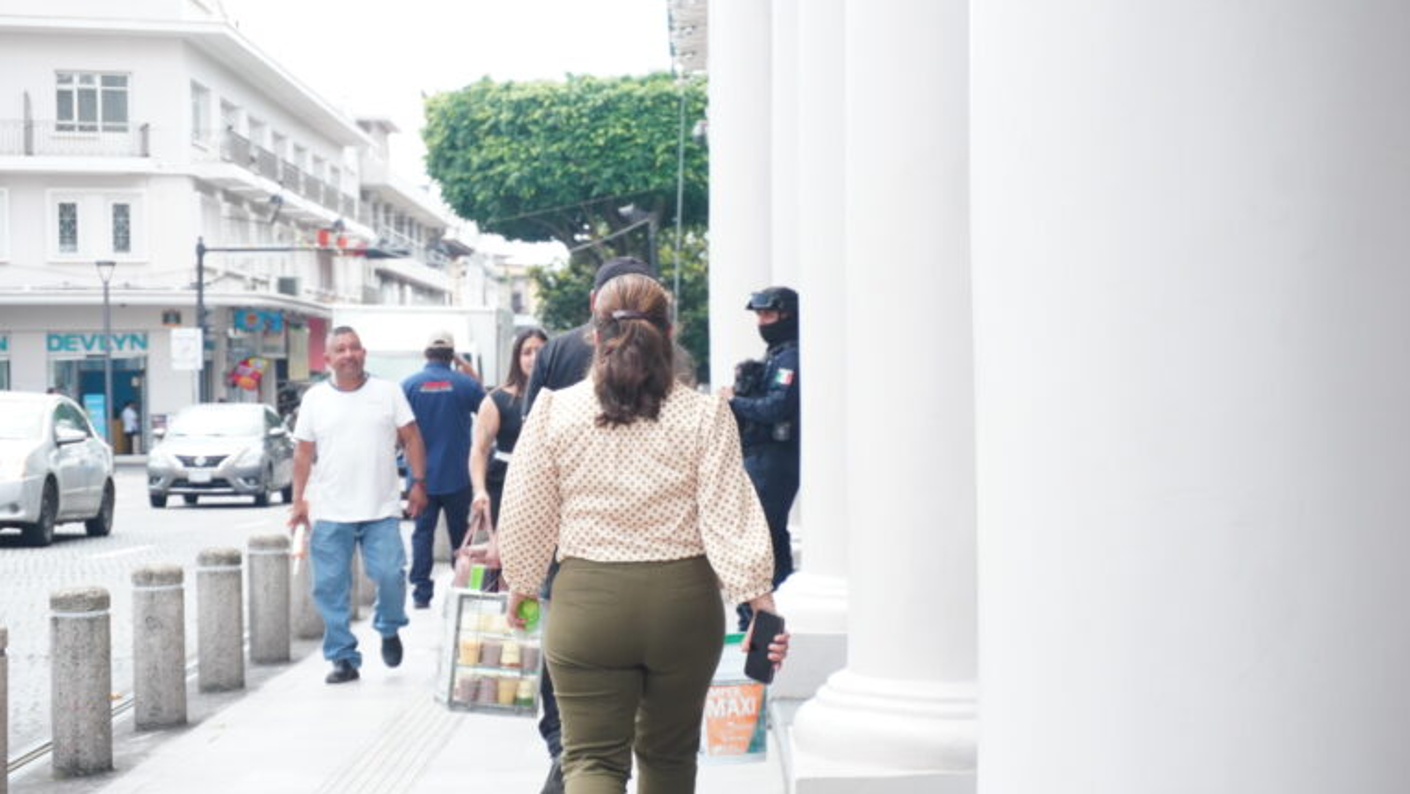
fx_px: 2954
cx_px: 707
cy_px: 413
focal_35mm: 79
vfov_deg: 15.3
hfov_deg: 26.8
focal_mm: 50
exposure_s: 1/400
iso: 640
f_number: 5.6
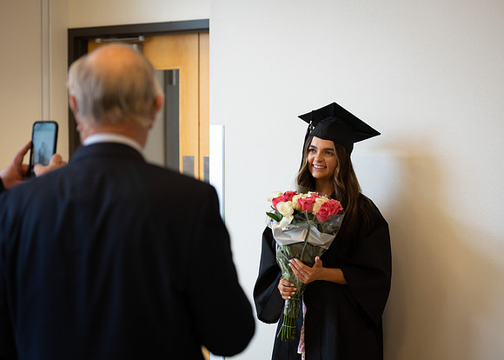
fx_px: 1290
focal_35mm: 90
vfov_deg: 15.9
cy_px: 180
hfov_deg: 22.1
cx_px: 270
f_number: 2.8
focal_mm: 86
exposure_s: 1/250
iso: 800
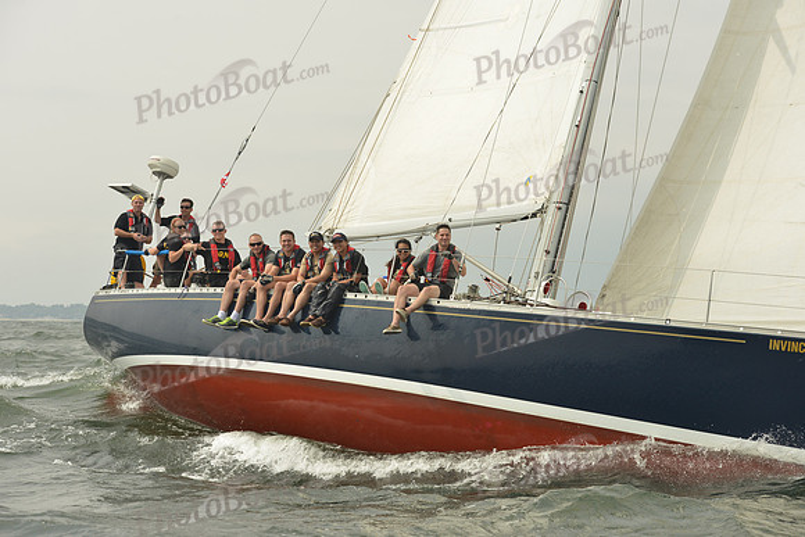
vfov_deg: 19.5
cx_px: 402
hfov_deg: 28.8
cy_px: 268
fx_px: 1566
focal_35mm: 70
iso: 320
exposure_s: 1/1250
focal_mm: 70
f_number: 9
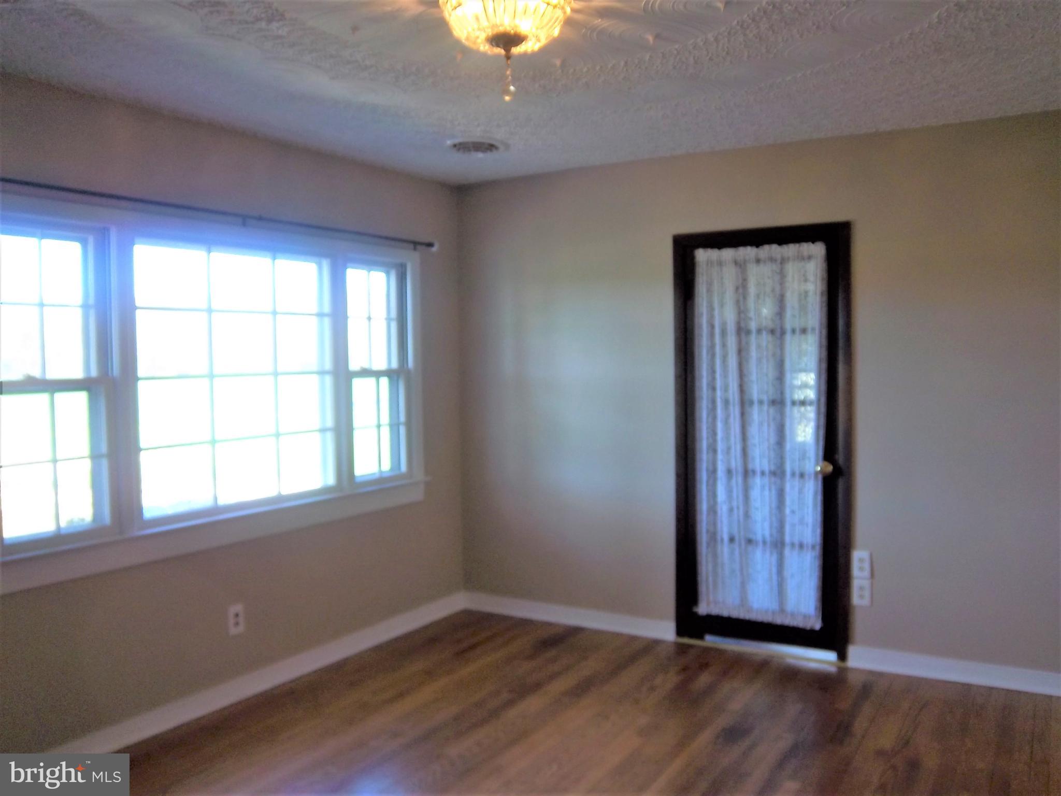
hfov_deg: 63.4
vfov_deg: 49.7
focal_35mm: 28
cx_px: 530
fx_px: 858
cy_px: 398
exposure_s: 1/30
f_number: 3.5
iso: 64
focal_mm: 5.05
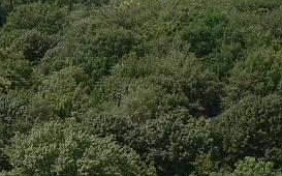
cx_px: 24
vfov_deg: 11.3
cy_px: -63
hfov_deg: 18.3
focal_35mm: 112
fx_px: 860
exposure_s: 1/400
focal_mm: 6
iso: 80
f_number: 5
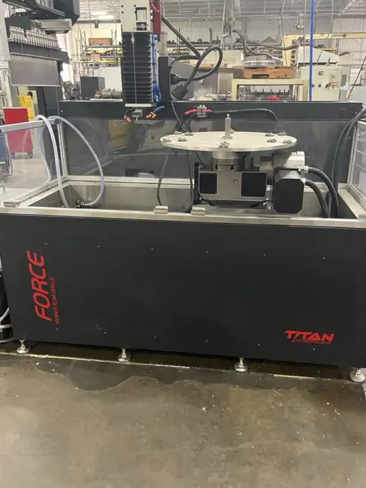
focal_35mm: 29
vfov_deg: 61.6
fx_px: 408
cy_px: 240
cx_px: 197
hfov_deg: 48.2
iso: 500
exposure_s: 1/60
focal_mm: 5.1
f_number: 1.6
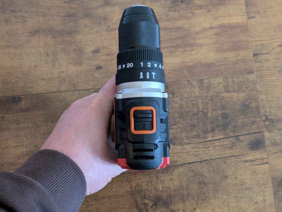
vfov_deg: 28.6
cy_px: 106
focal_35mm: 51
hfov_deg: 37.5
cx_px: 141
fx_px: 416
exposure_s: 1/20
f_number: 1.89
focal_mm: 5.43
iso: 598
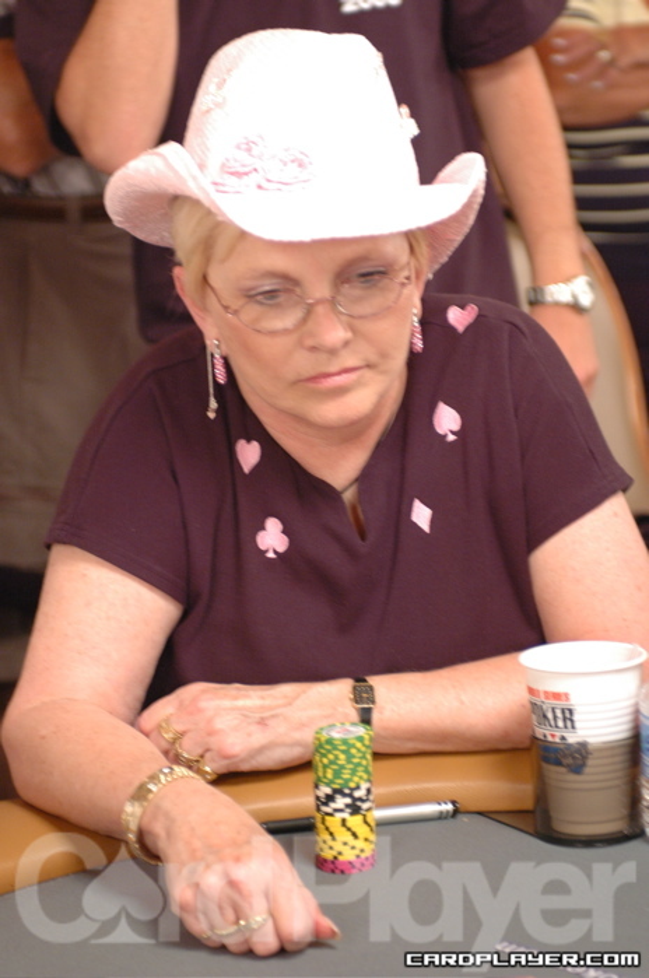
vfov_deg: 19.5
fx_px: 2848
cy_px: 489
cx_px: 324
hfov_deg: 13.0
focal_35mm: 105
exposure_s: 1/25
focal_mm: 70
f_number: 3.2
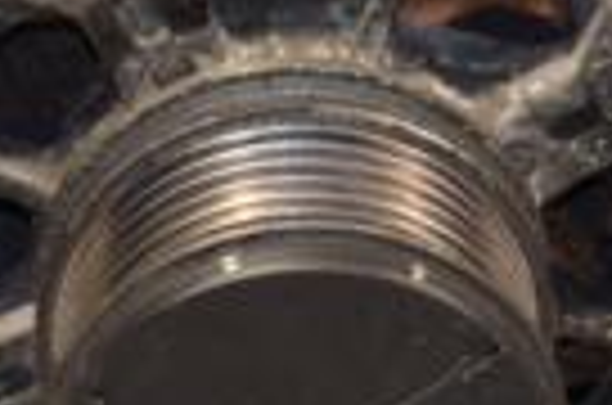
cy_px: 63
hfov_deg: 3.4
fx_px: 10346
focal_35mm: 610
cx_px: 266
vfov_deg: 2.2
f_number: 5.6
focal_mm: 92
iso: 800
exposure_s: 1/80
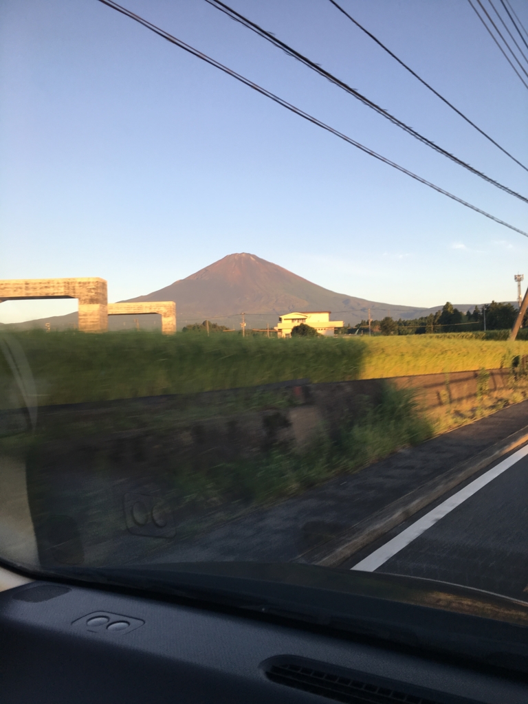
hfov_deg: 48.2
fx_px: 590
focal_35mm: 29
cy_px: 352
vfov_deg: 61.7
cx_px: 264
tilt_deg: +3.5
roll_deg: -1.7
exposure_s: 1/134
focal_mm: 4.15
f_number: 2.2
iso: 25
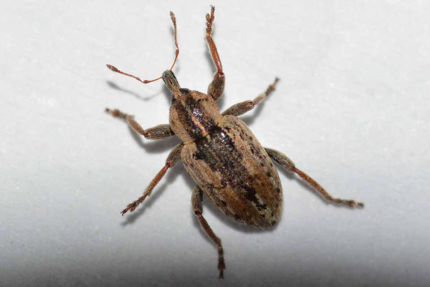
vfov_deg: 9.1
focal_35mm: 150
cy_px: 144
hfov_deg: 13.7
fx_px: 1792
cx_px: 215
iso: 100
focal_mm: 100
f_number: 20
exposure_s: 1/200
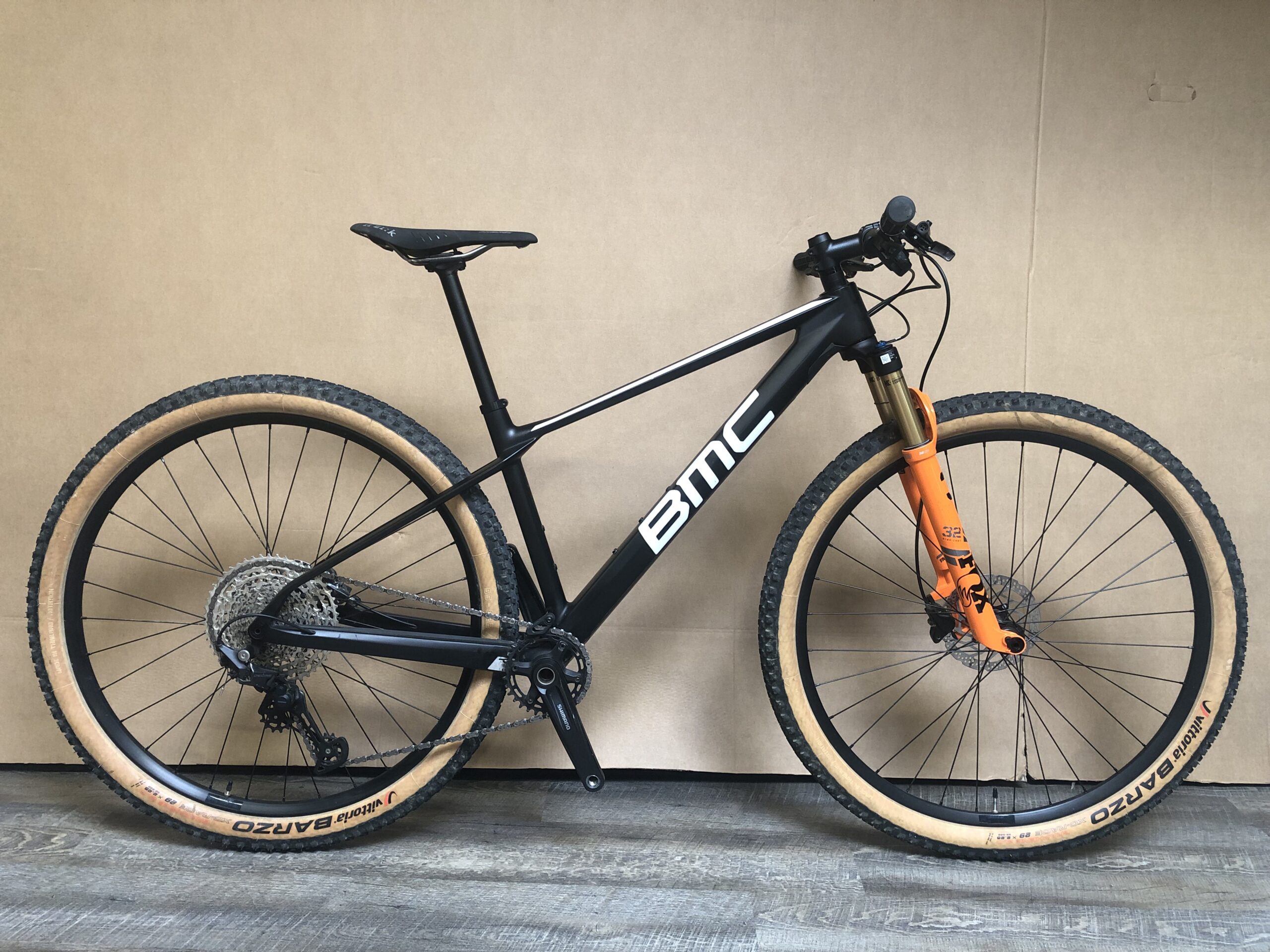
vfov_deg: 49.7
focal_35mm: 28
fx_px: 1027
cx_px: 635
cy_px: 476
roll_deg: -1.3
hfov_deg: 63.4
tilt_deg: -9.8
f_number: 1.8
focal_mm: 3.99
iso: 40
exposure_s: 1/30
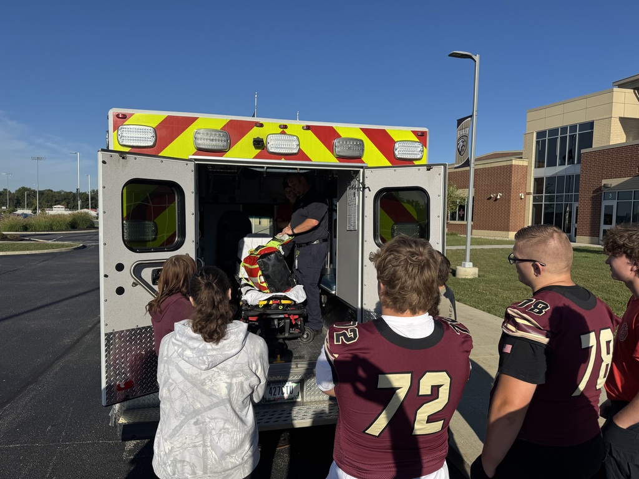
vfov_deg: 56.8
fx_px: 443
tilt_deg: -5.1
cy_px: 240
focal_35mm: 24
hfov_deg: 71.6
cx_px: 320
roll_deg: -0.6
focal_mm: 6.76
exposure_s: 1/5814
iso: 80
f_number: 1.78
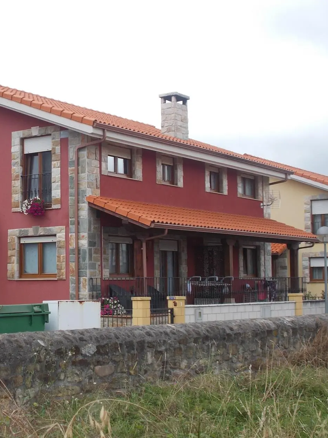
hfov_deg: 21.6
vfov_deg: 29.0
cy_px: 219
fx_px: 847
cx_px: 66
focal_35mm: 67
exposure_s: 1/80
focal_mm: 9
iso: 80
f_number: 4.5
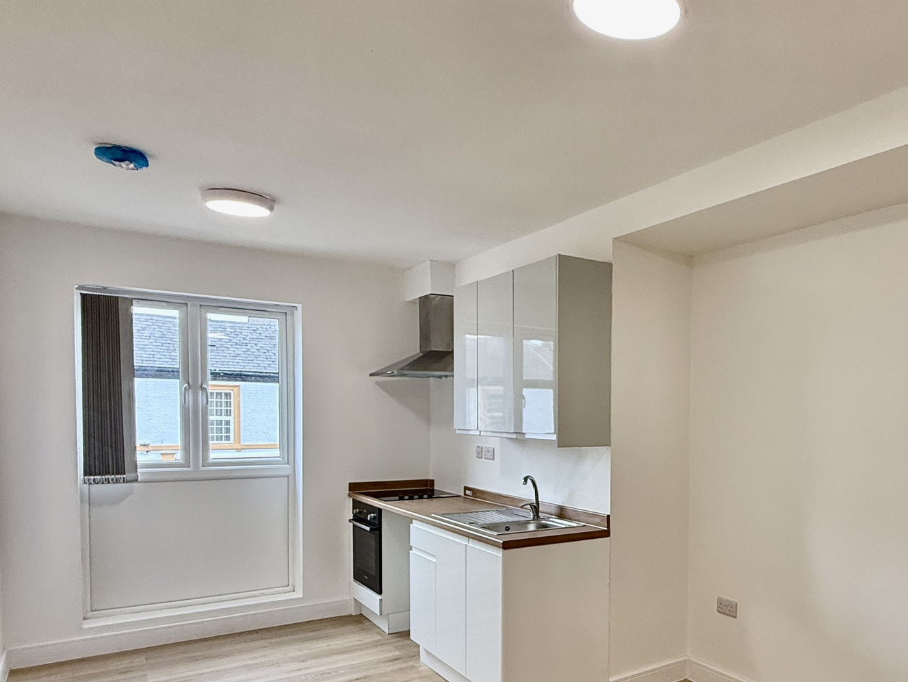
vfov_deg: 50.7
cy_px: 437
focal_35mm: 27
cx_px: 693
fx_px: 708
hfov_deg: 61.2
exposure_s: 1/100
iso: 125
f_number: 2.2
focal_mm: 2.22
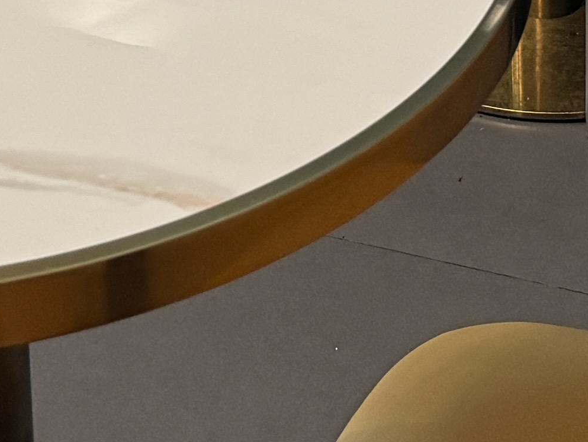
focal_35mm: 138
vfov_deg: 9.3
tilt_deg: -15.0
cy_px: -698
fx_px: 2344
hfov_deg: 14.3
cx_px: 367
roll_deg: +0.7
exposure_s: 1/50
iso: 320
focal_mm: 6.76
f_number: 1.78
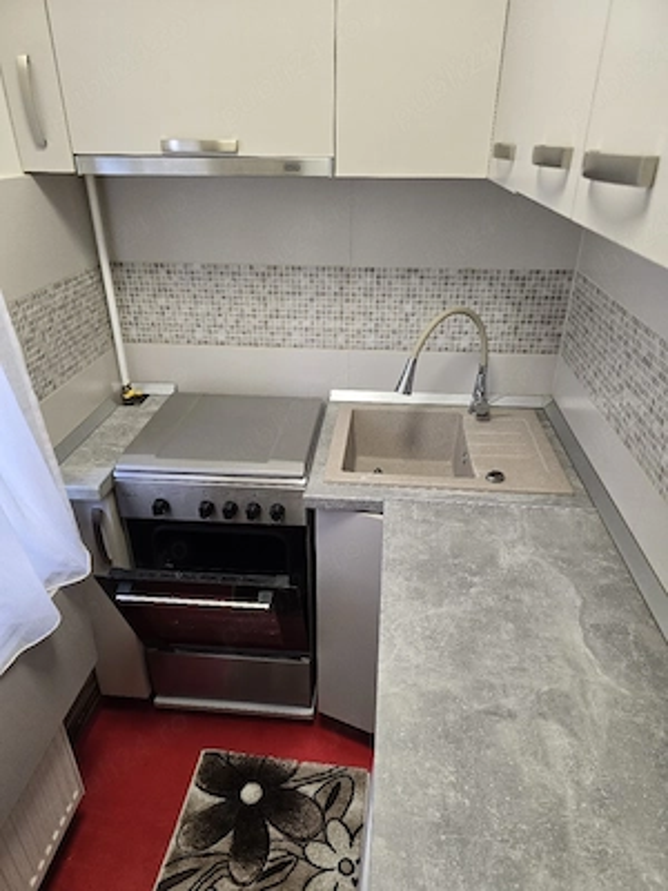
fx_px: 592
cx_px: 334
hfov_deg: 58.9
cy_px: 446
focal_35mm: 23
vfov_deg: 73.9
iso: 160
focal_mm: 6.3
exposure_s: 1/101
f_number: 1.7
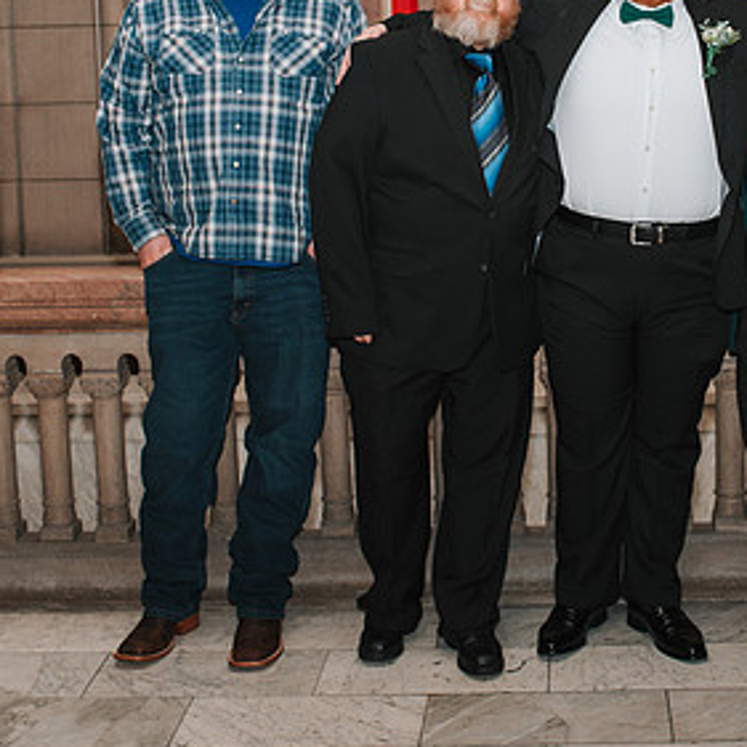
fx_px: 1685
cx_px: 557
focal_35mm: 69
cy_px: 180
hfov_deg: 24.7
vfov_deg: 24.7
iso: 1000
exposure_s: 1/200
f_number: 3.5
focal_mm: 35
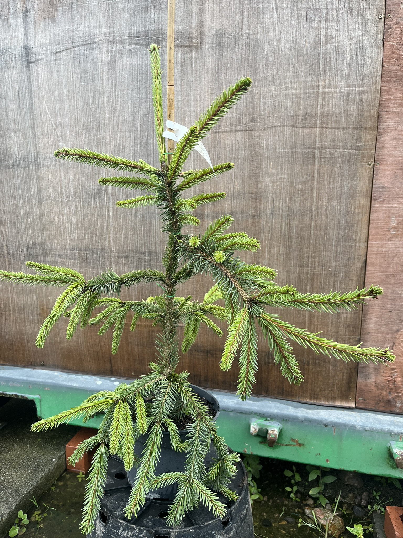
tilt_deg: -10.8
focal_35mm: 26
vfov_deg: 67.3
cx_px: 202
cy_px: 269
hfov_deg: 53.1
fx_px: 404
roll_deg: -1.2
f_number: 1.6
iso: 50
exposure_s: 1/506
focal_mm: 5.1
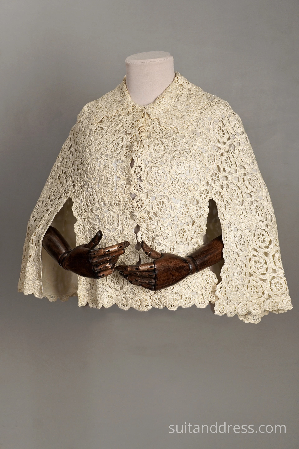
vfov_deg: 41.1
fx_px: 598
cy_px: 224
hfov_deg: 28.1
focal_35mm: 48
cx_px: 150
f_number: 6.3
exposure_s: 1/60
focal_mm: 32
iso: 320
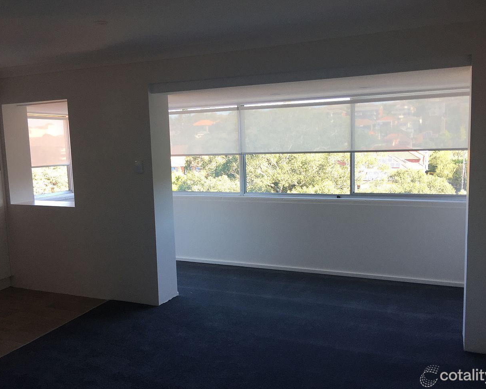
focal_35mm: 31
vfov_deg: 47.1
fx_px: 446
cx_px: 244
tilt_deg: -7.3
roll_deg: +2.0
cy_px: 199
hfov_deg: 57.2
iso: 32
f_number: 2.2
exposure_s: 1/100
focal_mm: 4.15
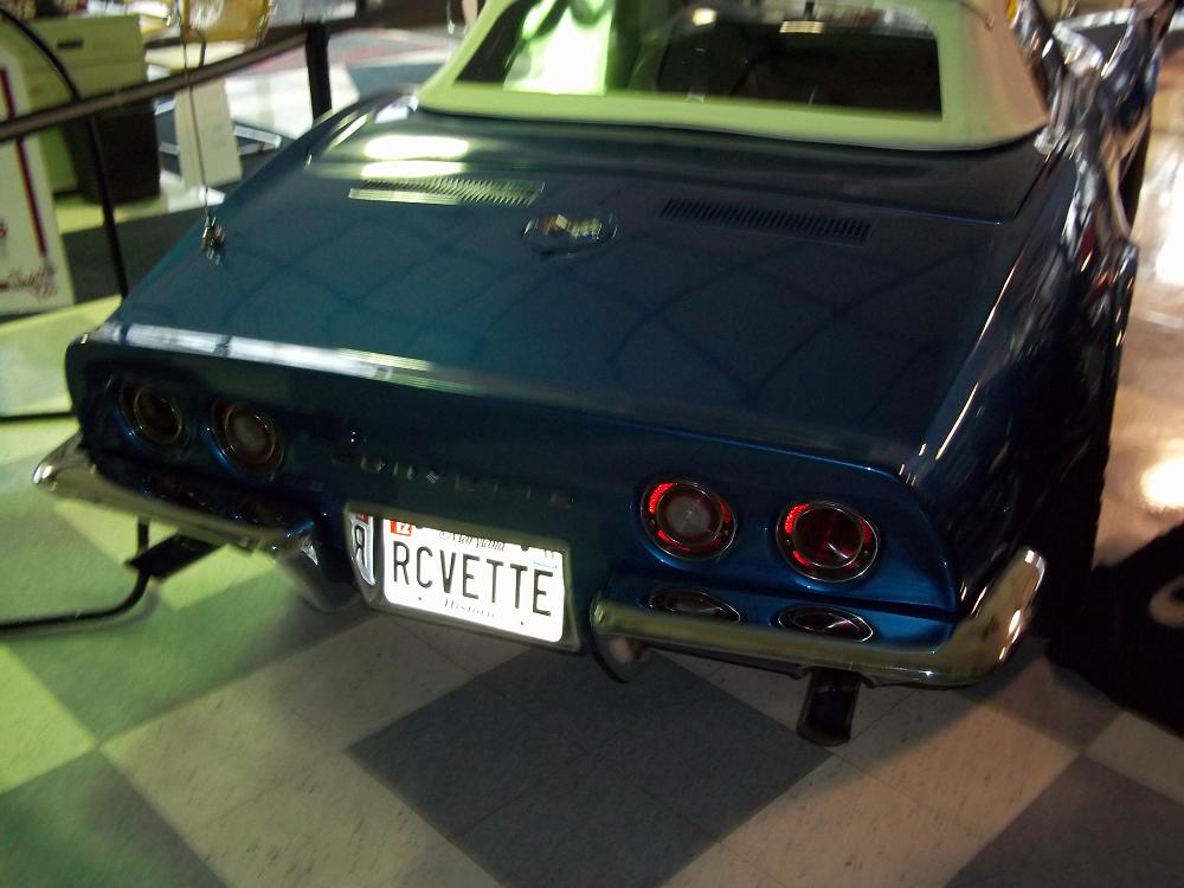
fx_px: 1231
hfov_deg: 51.4
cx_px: 592
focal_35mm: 36
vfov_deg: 39.7
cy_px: 444
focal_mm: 6.5
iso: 320
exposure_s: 1/30
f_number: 3.1
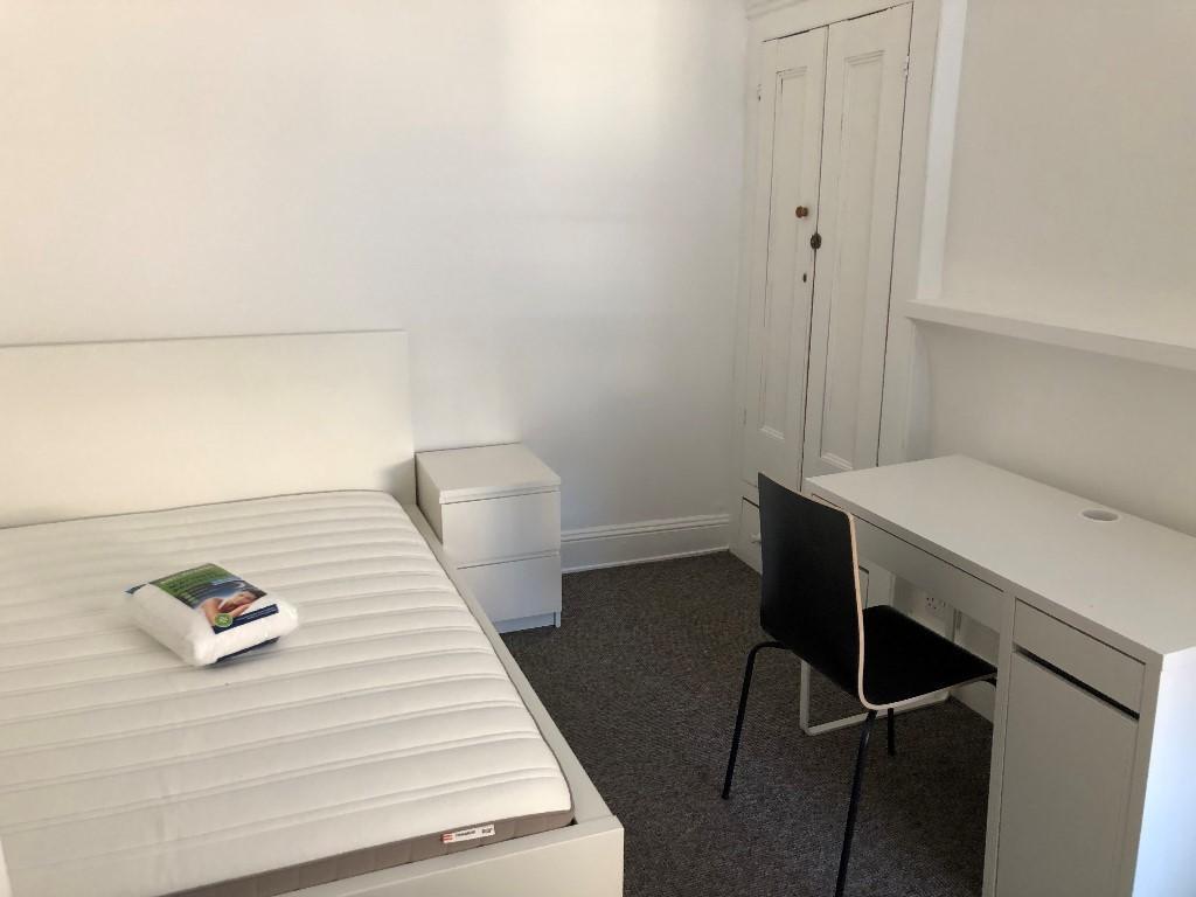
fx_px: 967
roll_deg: +0.9
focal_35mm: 28
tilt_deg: -14.8
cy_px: 448
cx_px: 598
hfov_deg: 63.4
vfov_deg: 49.7
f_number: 1.8
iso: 40
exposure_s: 1/17
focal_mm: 4
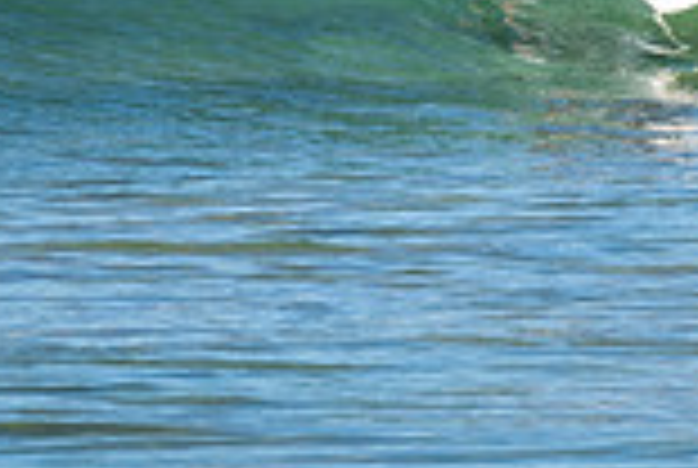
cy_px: -166
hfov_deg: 0.9
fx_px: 43456
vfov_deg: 0.6
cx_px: 552
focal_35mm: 2237
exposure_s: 1/320
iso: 31
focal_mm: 500
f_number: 5.6
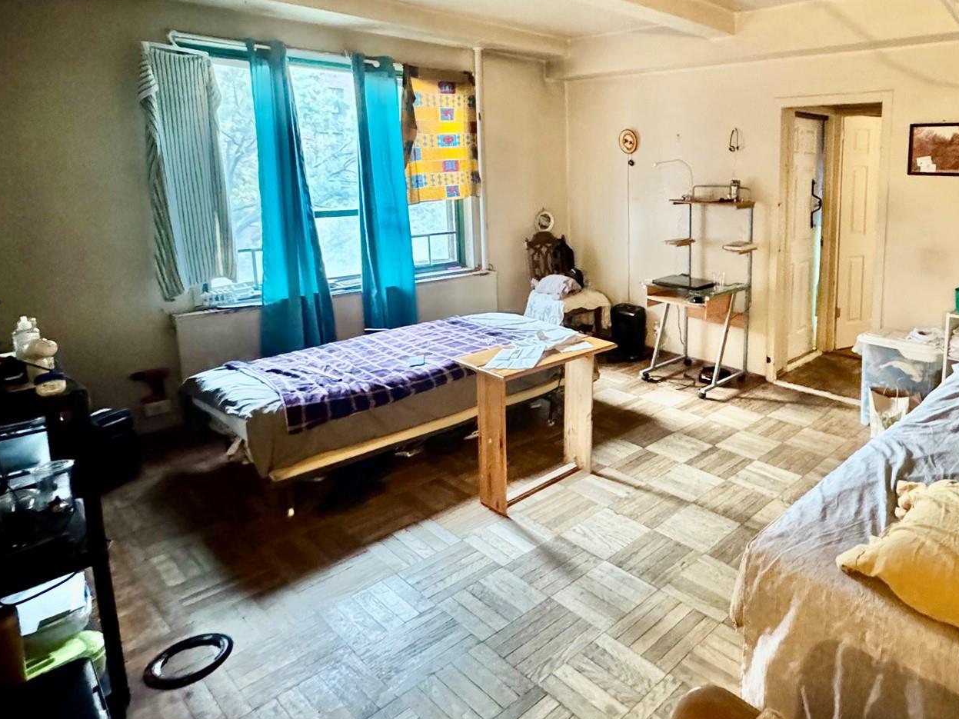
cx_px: 694
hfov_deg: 70.0
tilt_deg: -8.9
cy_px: 258
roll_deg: -0.6
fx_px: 637
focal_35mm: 23
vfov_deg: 57.9
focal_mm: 2.22
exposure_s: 1/40
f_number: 2.2
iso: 1250
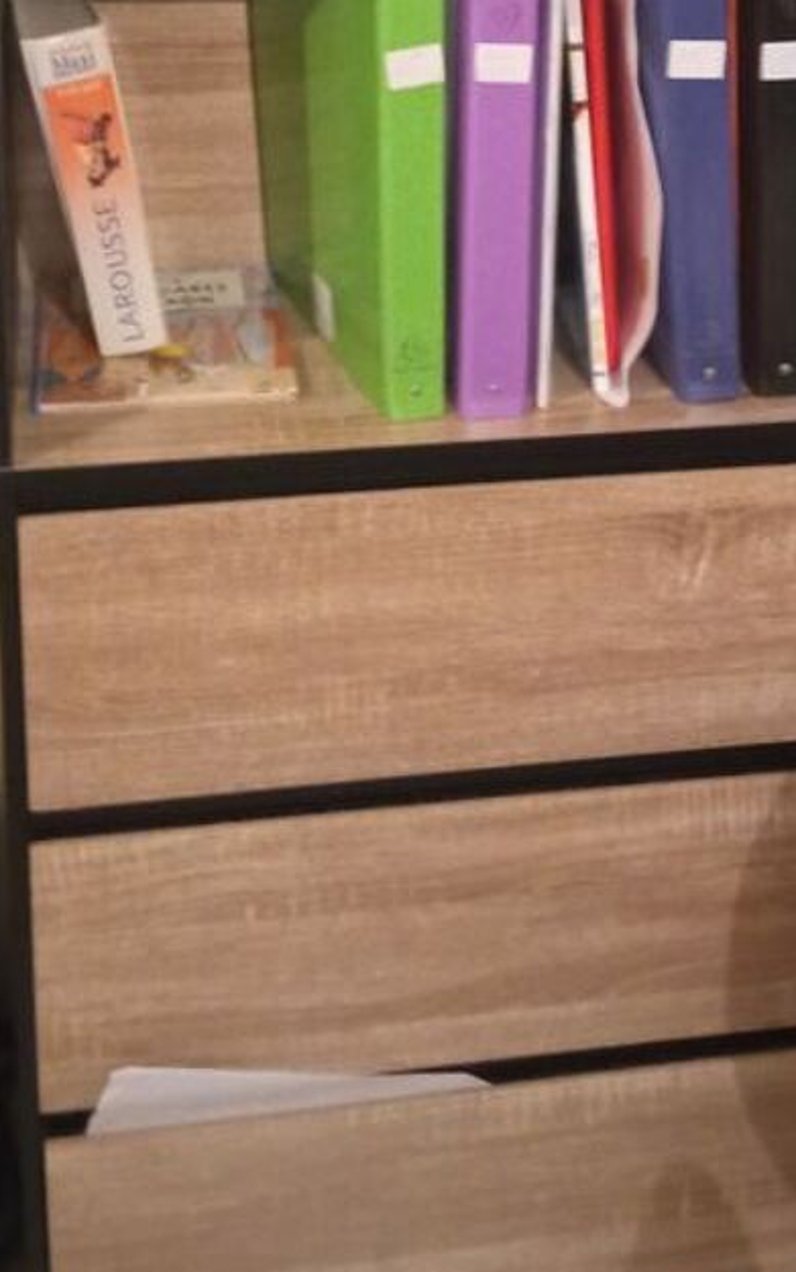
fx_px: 2116
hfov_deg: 21.2
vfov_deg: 31.9
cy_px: 135
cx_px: 515
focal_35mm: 61
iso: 2341
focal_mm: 3.79
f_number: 2.2
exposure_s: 1/14.3
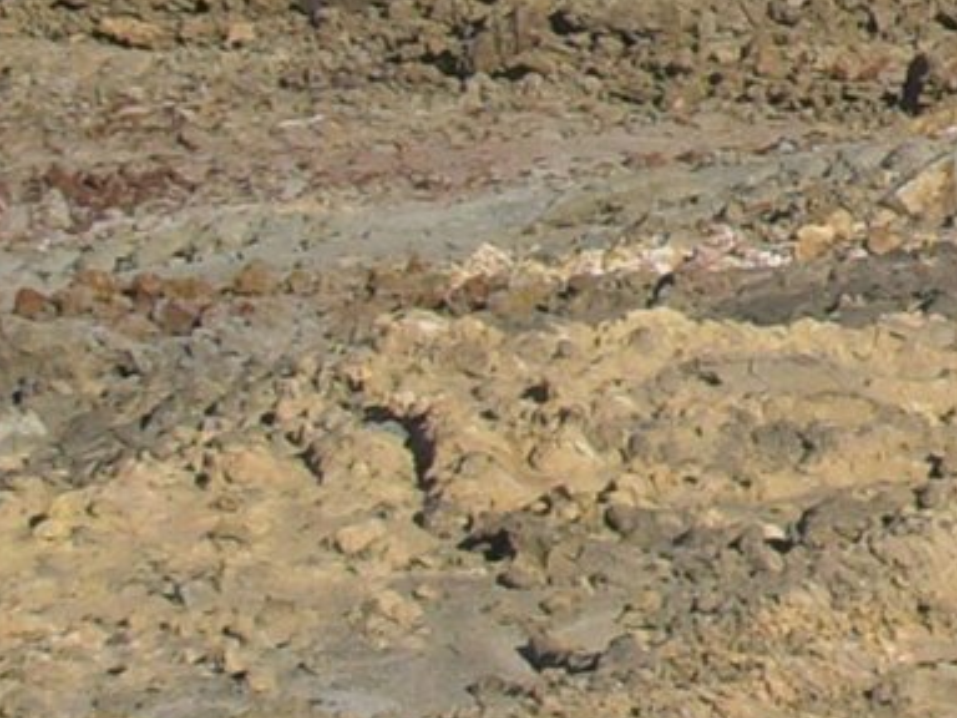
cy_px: -850
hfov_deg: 8.8
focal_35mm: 198
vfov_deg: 7.2
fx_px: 5474
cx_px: 2465
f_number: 4.4
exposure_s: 1/1000
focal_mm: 6.3
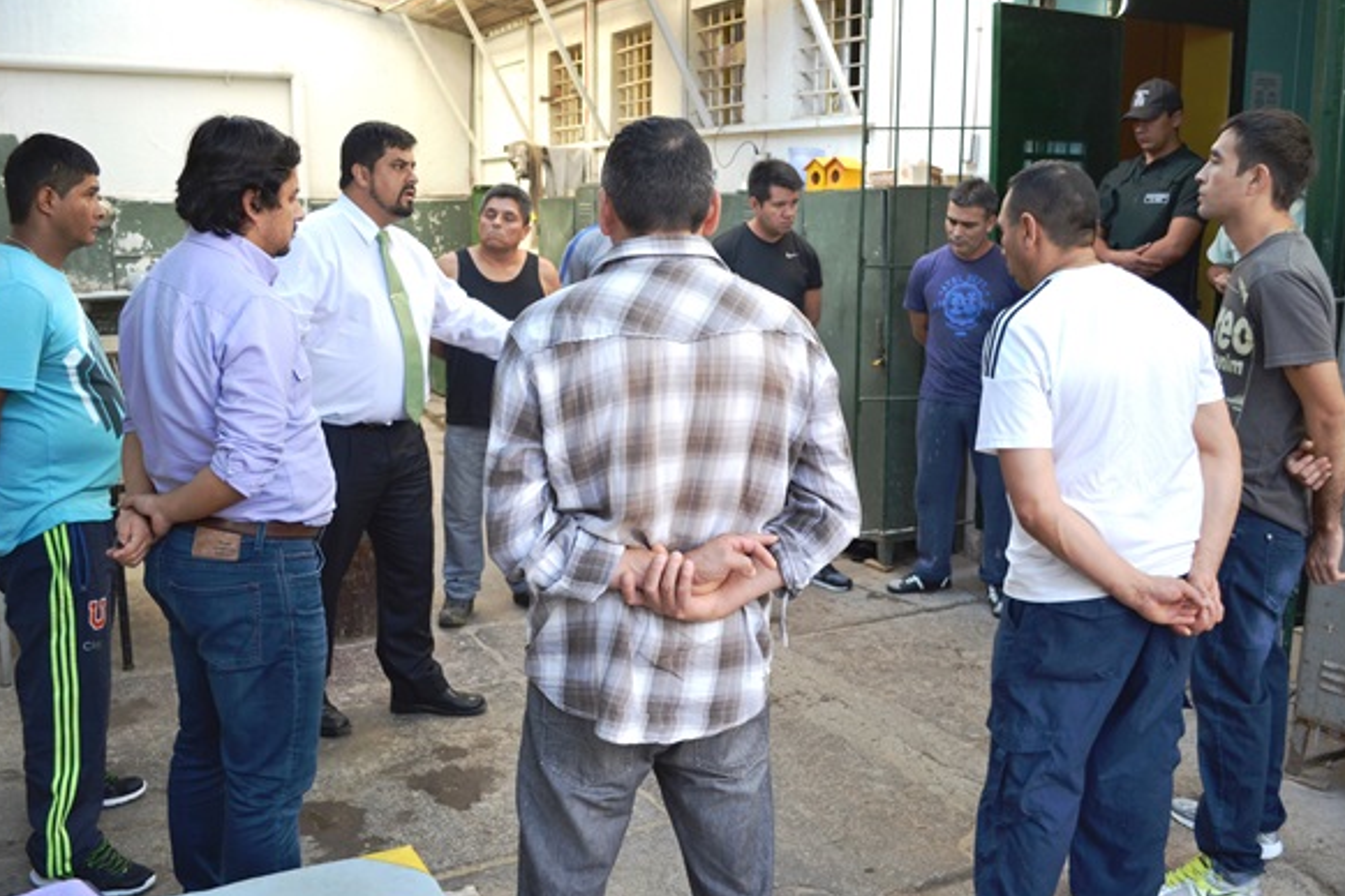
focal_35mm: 34
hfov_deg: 55.8
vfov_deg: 38.9
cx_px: 663
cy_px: 439
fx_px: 1270
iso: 400
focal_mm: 22
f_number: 3.8
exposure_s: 1/60
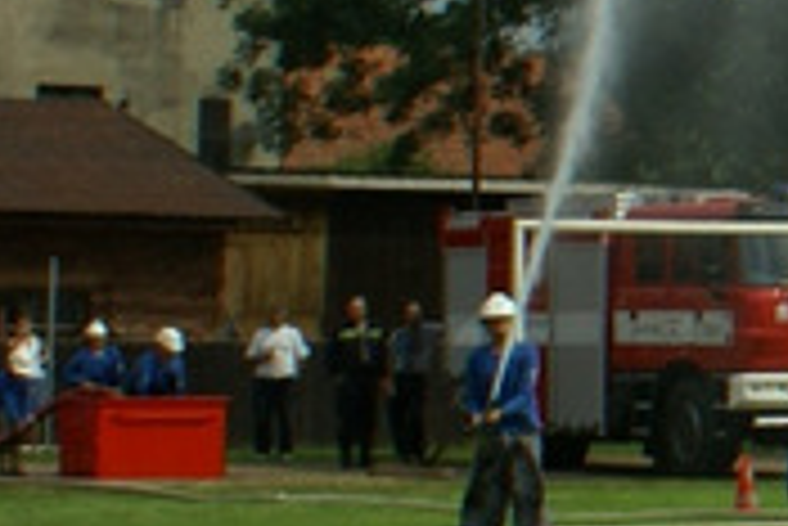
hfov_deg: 7.9
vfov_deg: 6.0
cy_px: -74
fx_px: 4995
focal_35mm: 228
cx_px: 2251
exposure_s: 1/100
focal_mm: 26
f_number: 8
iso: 100
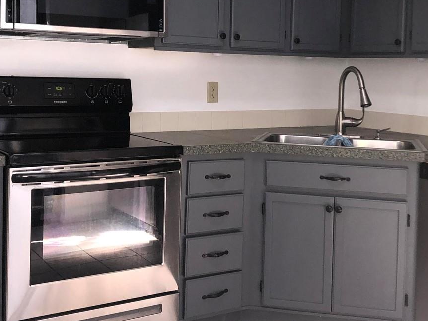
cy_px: 93
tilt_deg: -2.4
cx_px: 234
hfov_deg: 36.8
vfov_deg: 27.7
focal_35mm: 52
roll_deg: -0.8
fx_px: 643
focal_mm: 3.99
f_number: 1.8
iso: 40
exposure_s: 1/120
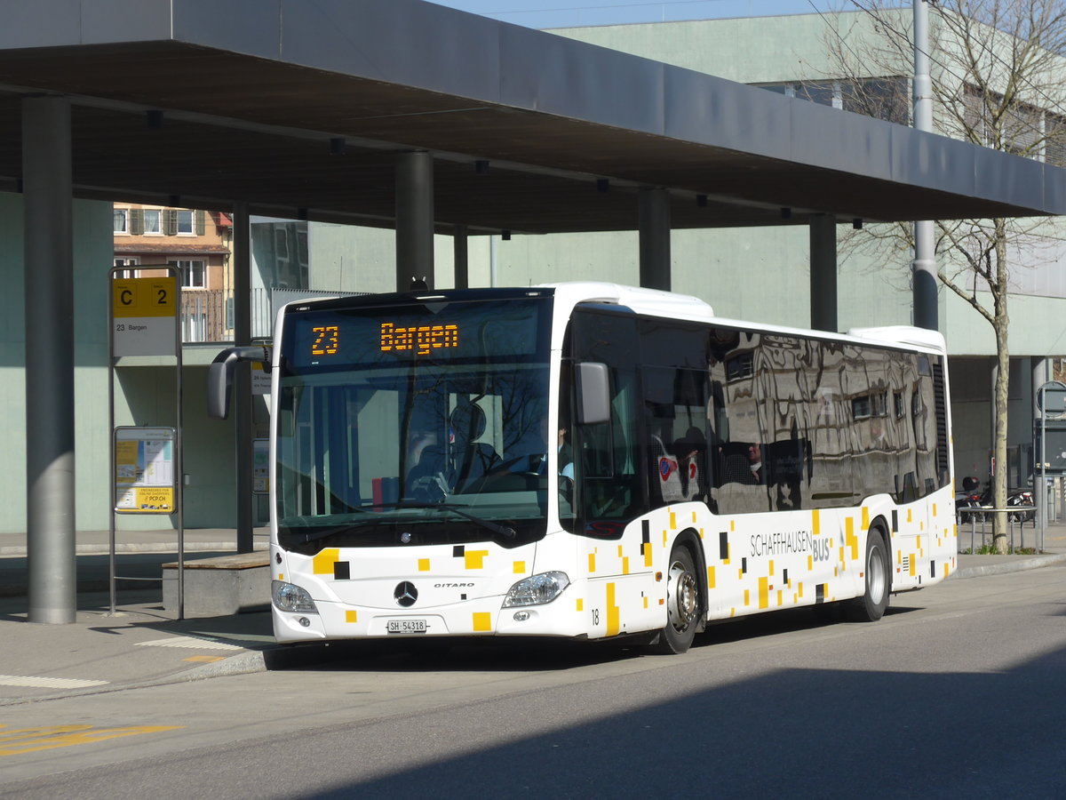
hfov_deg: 19.1
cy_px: 400
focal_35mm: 103
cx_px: 533
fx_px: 3172
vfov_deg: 14.4
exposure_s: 1/500
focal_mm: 20.4
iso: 80
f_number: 4.8
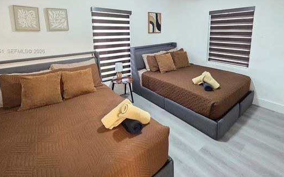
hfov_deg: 94.2
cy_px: 51
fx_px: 132
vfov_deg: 65.1
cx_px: 152
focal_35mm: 17
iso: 1250
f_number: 2.2
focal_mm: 2.2
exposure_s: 1/30
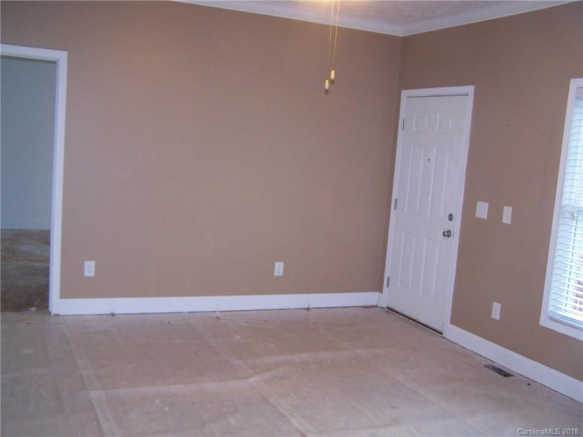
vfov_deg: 37.7
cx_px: 292
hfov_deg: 49.0
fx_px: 640
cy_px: 218
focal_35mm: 38
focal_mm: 6.3
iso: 140
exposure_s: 1/60
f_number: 2.8
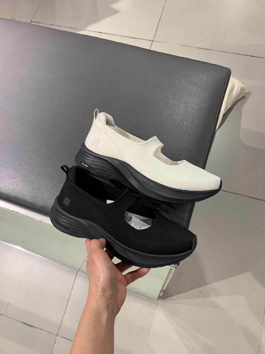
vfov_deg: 67.3
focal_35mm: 26
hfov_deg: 53.1
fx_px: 265
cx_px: 132
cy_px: 177
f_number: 1.8
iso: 100
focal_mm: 4.25
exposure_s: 1/60.2
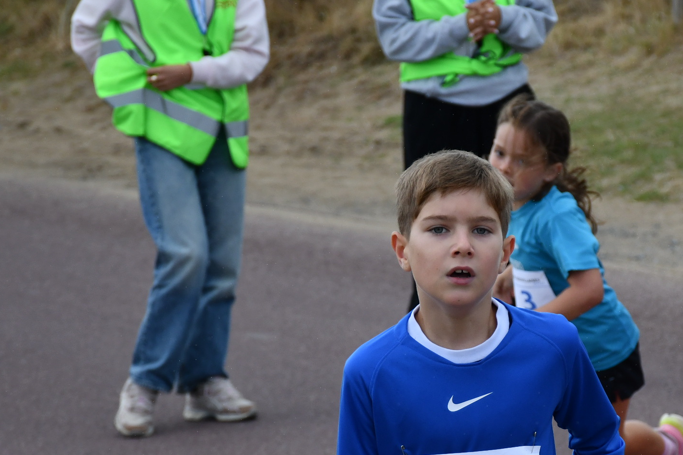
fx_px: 5558
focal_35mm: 293
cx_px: 494
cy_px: 381
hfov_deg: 7.0
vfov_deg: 4.7
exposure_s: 1/1600
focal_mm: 100
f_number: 6.3
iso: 400
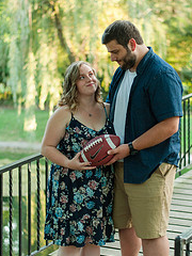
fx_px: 666
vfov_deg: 21.8
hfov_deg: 16.4
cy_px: 139
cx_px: 113
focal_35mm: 90
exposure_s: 1/500
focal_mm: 50
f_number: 1.8
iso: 640
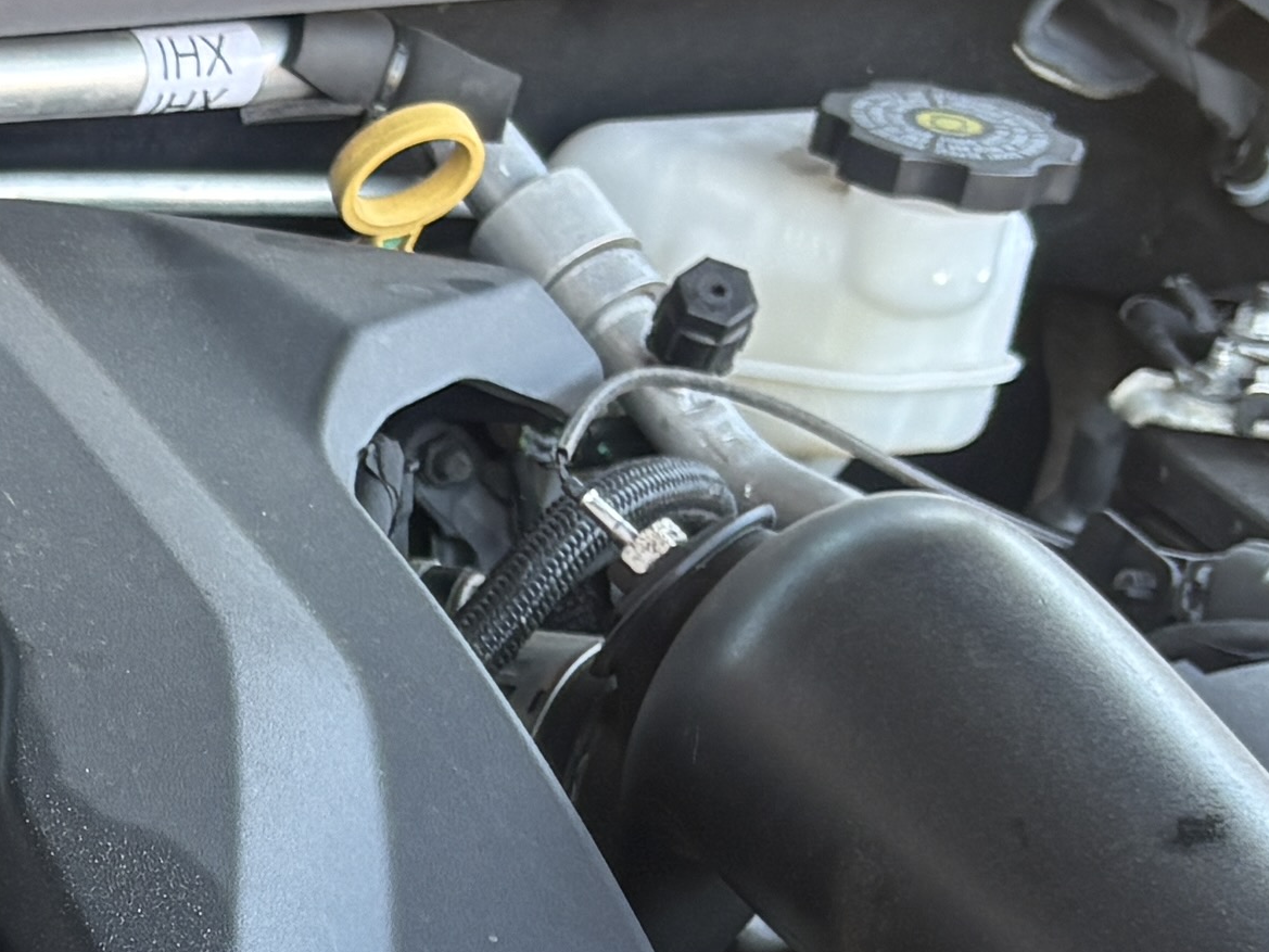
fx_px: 4656
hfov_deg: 14.4
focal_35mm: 127
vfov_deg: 11.5
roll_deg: +0.4
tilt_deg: -30.0
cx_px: -688
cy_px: 1010
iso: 100
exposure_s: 1/120
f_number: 1.6
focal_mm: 5.96
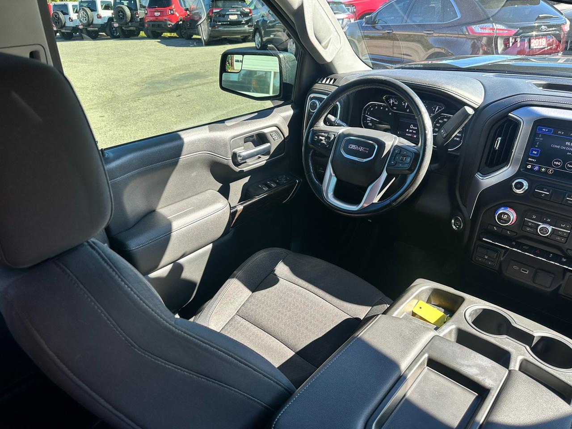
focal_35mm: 24
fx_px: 397
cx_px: 286
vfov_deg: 56.8
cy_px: 214
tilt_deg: -30.7
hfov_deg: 71.6
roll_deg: +0.8
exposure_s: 1/325
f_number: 1.78
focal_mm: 6.86
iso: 80
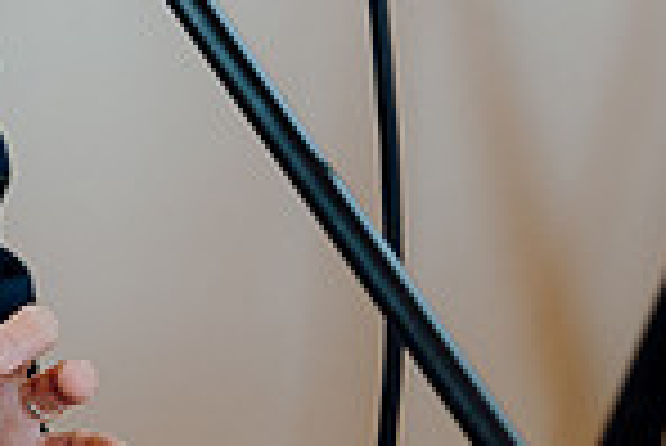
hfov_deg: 7.2
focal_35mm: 282
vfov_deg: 4.9
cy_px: -29
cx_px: -288
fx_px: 5222
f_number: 2.8
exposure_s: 1/200
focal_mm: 48
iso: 1000
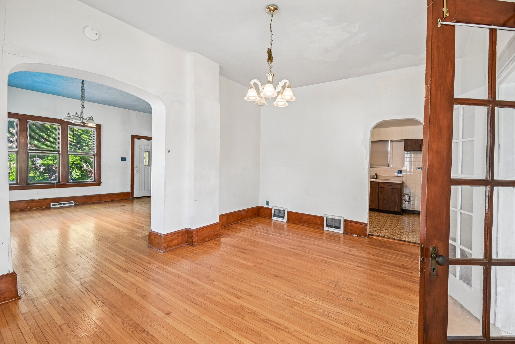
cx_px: 258
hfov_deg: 100.4
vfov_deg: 77.3
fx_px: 215
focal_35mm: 15
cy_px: 172
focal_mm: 10
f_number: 8
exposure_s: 1/13
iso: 400
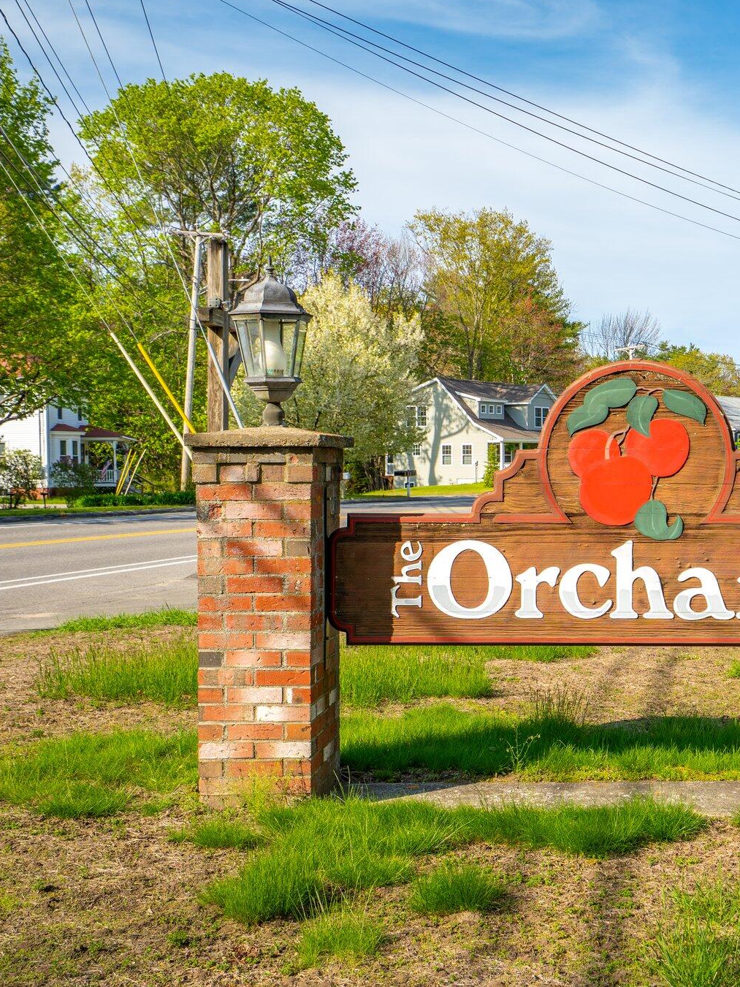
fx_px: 1454
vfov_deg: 37.5
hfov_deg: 27.6
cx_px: 659
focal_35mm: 51
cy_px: 495
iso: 64
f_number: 9
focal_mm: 35
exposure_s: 1/80
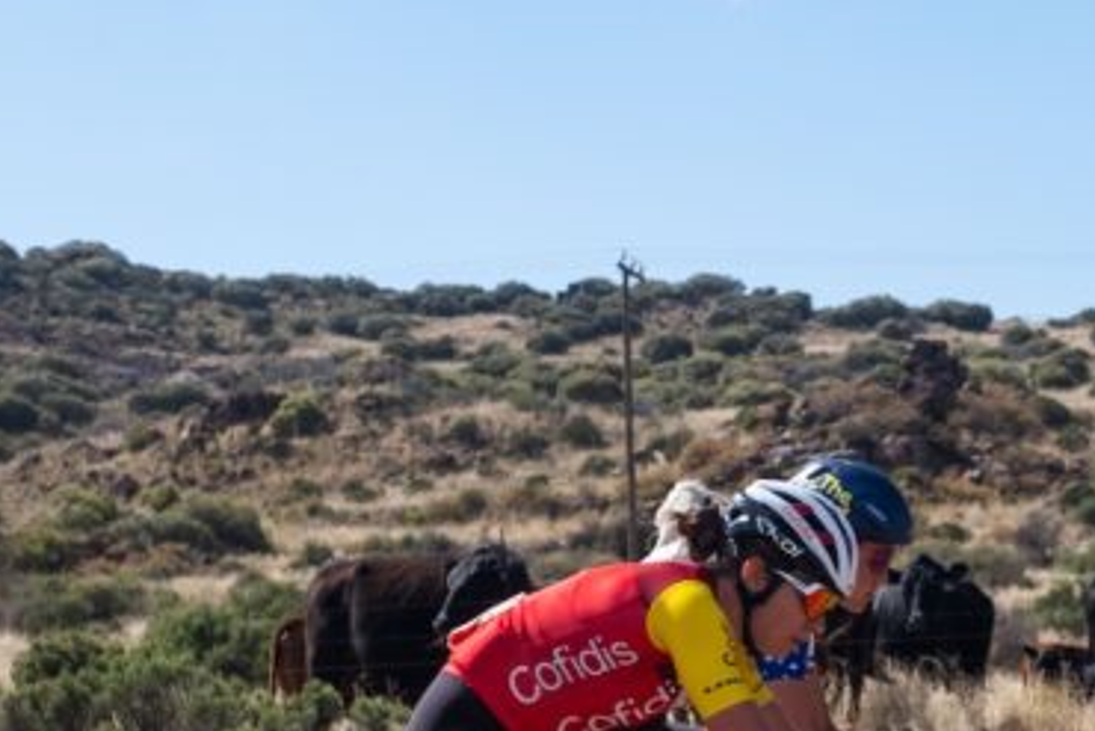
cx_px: 1026
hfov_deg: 16.6
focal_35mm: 121
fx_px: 3682
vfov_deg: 11.2
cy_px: 845
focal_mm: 27.4
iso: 200
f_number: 3.6
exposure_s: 1/2000
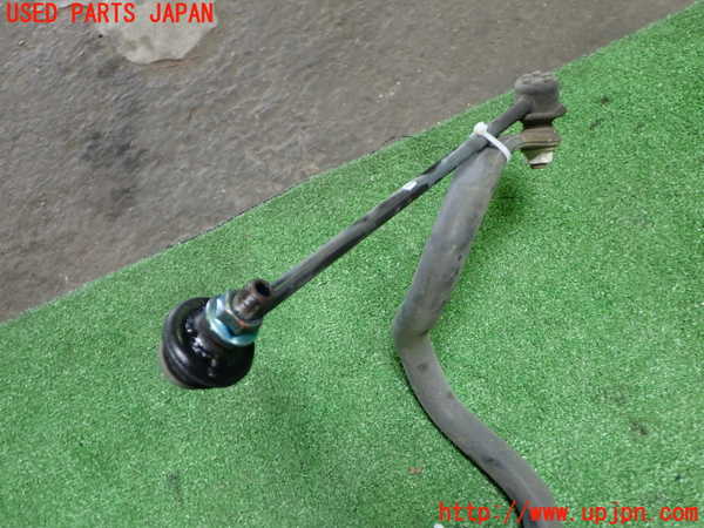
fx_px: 610
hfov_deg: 60.0
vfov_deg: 46.8
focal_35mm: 30
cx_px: 352
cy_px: 264
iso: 200
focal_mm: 5.4
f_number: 2.3
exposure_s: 1/30
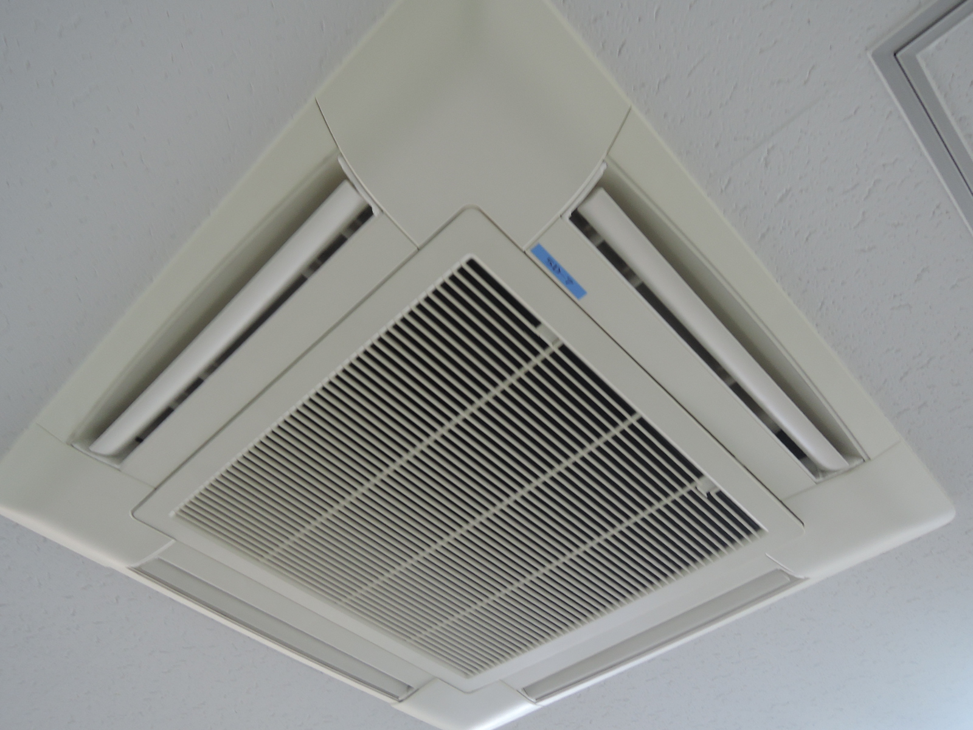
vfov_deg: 56.8
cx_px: 486
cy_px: 365
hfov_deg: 71.6
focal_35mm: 24
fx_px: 675
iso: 250
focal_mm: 5.1
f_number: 2.8
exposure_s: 1/30
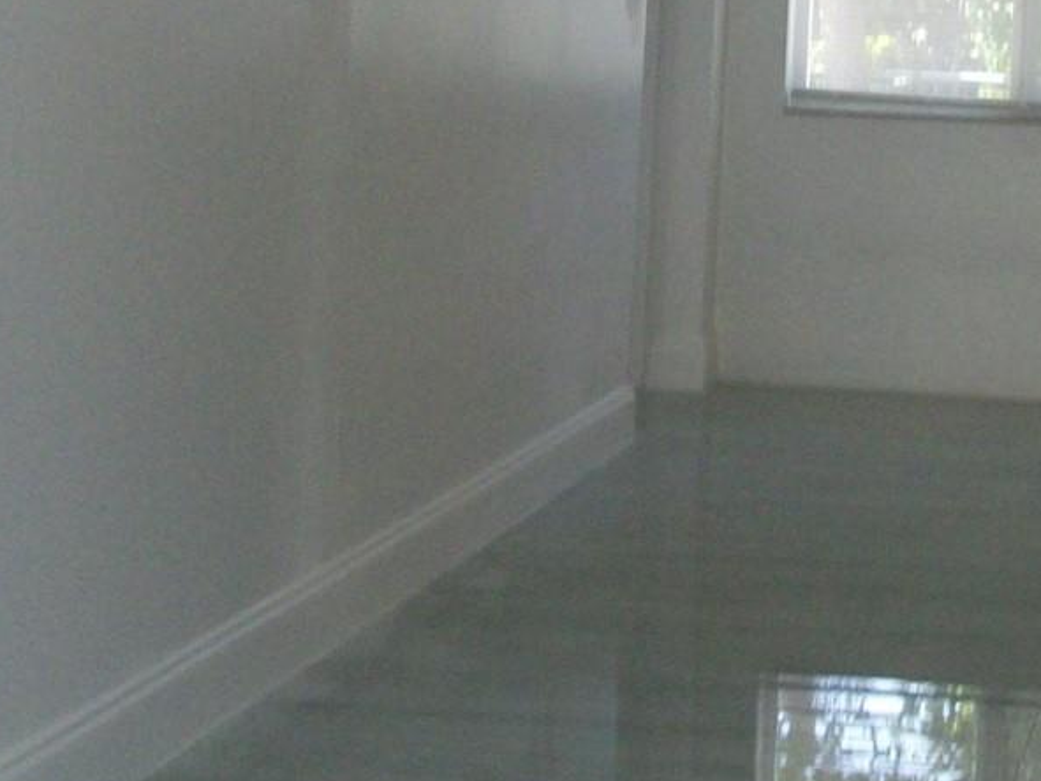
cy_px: -63
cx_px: 1083
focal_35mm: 92
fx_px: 2766
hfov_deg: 20.5
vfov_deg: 15.6
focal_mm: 5.7
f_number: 2.8
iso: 160
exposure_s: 1/60
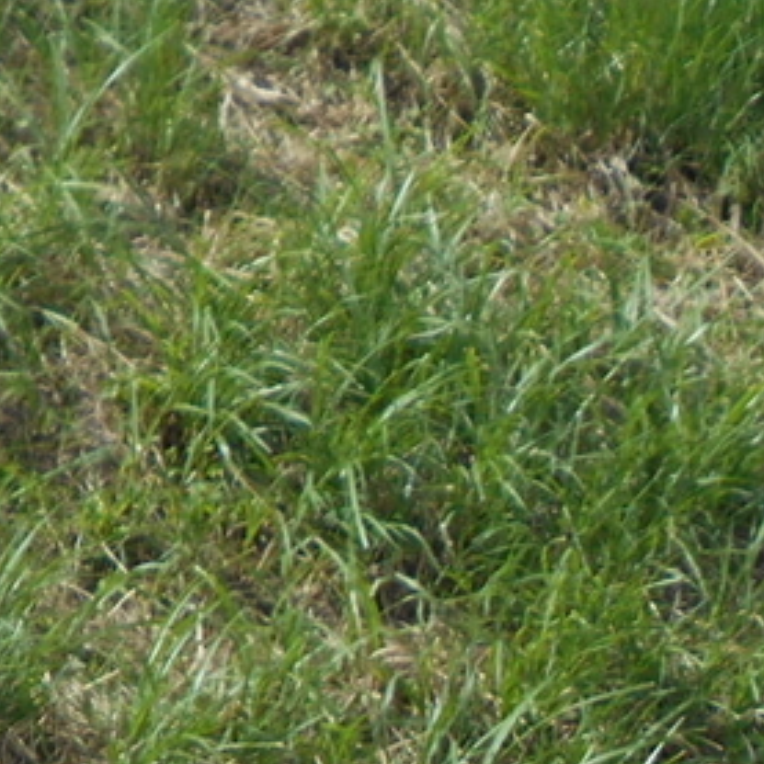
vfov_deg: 6.8
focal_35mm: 253
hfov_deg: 6.8
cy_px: 1087
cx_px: 1123
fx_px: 6317
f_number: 5.3
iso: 80
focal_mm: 11.6
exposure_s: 1/320
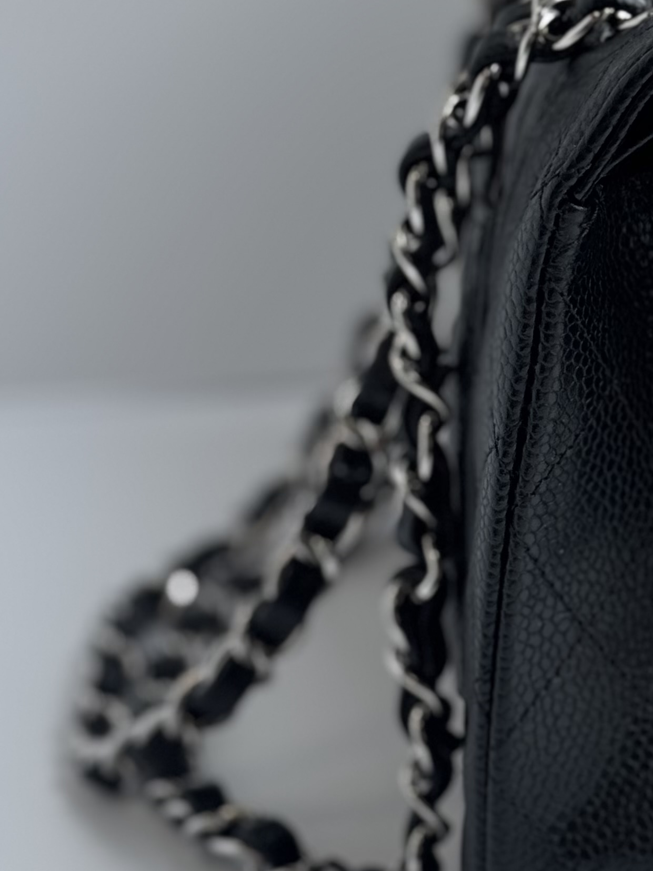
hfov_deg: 12.5
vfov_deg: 16.8
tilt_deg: -20.4
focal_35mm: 117
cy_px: 409
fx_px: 2942
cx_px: 661
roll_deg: +2.7
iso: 64
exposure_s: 1/633
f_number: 1.78
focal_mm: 6.76
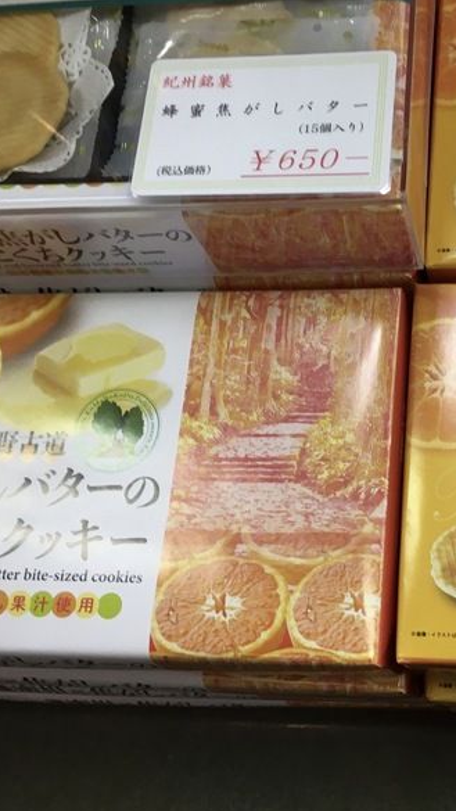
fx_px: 946
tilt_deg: -67.9
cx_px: 422
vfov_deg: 46.4
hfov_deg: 26.1
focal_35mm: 44
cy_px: 400
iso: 50
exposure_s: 1/30
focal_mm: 4.15
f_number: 2.2
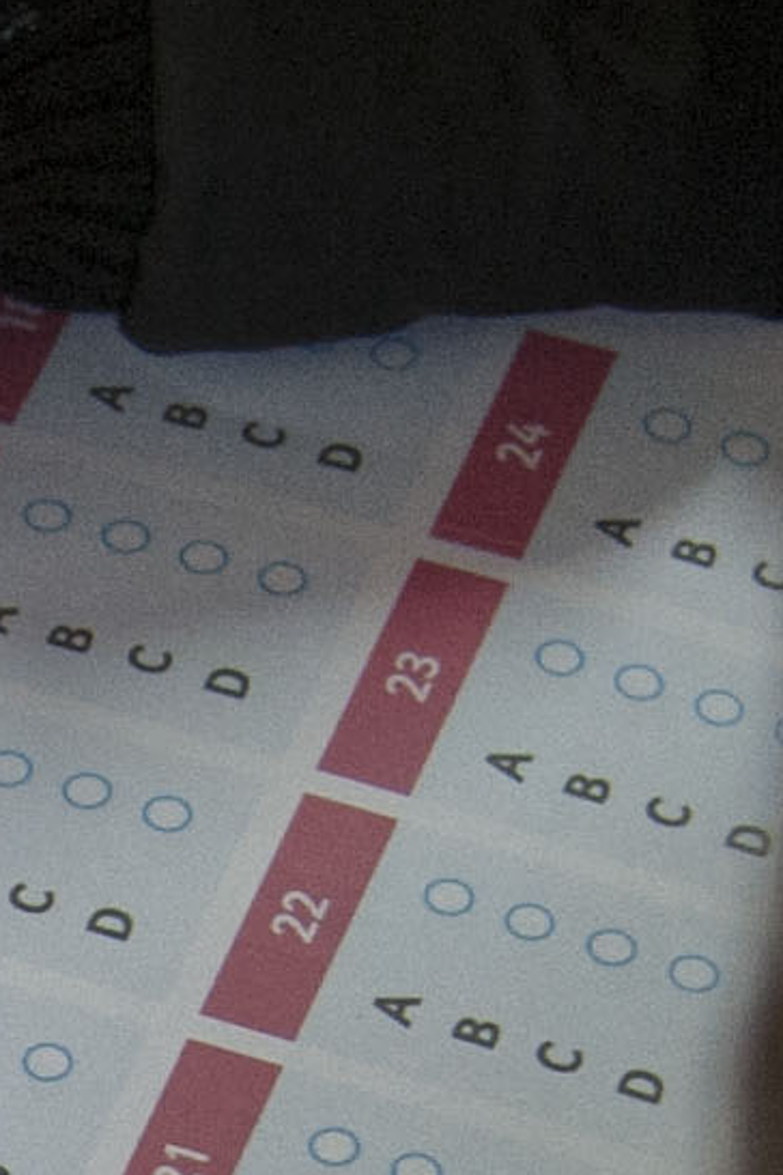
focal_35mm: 296
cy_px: 1866
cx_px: -884
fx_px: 9656
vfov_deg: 6.8
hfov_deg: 4.6
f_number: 4
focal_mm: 38
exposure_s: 1/125
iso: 2000
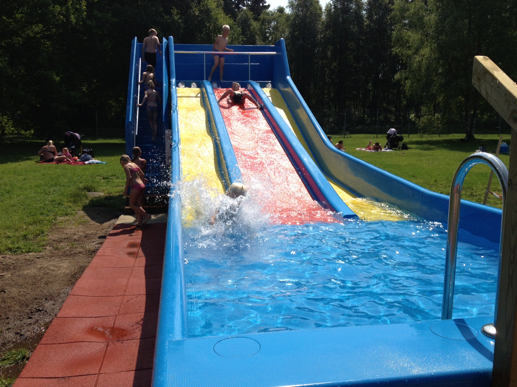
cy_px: 194
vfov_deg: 40.7
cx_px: 258
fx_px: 523
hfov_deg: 52.6
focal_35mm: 35
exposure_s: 1/2123
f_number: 2.4
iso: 50
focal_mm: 4.28
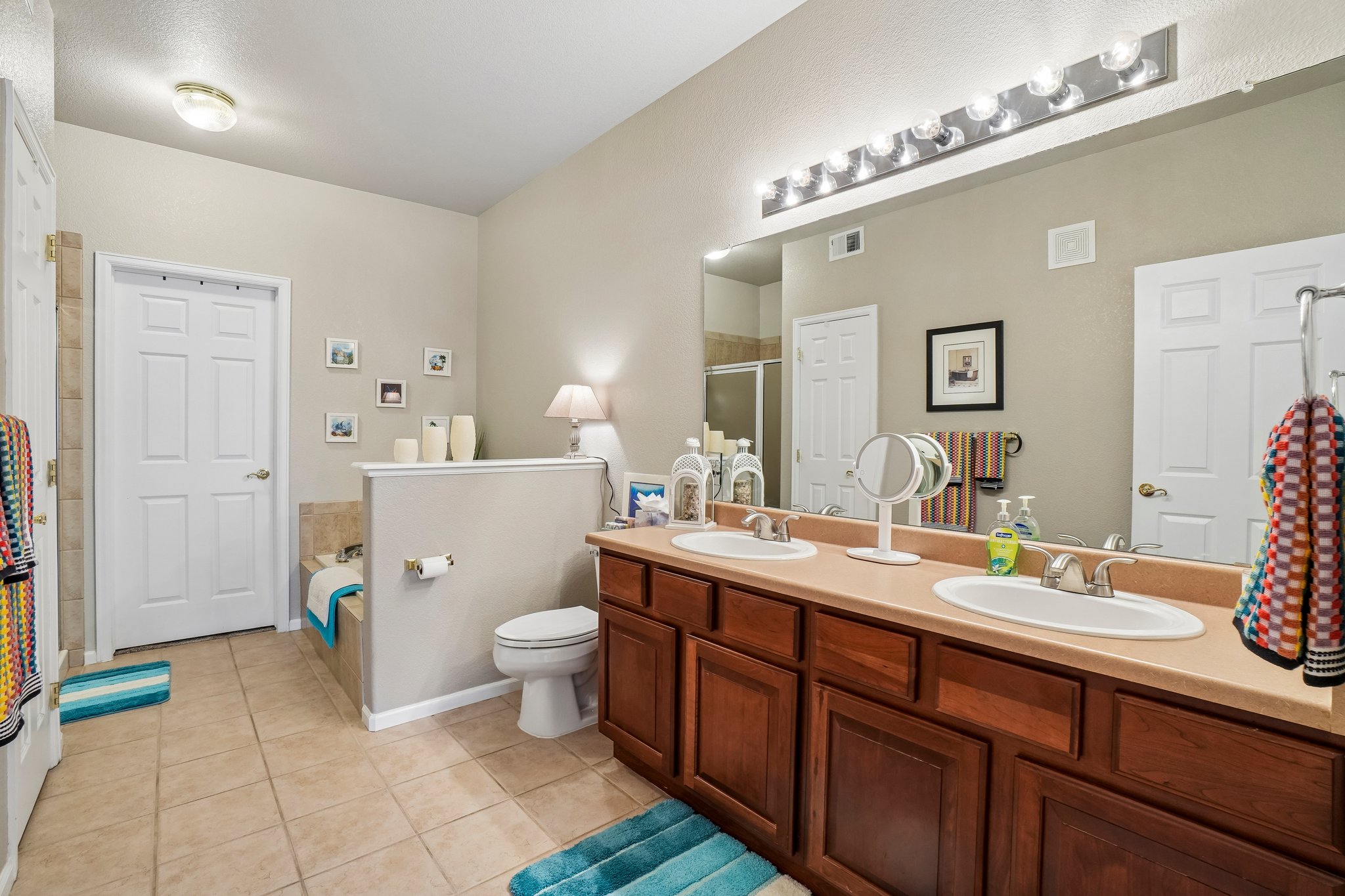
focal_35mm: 15
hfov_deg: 100.4
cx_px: 672
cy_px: 448
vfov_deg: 77.3
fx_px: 560
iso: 400
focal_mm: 10
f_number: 8
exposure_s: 1/8
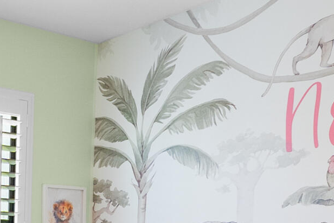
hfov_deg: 26.6
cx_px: 21
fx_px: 677
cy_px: 286
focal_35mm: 73
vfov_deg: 17.6
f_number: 6.3
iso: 100
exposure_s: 1/8
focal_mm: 10
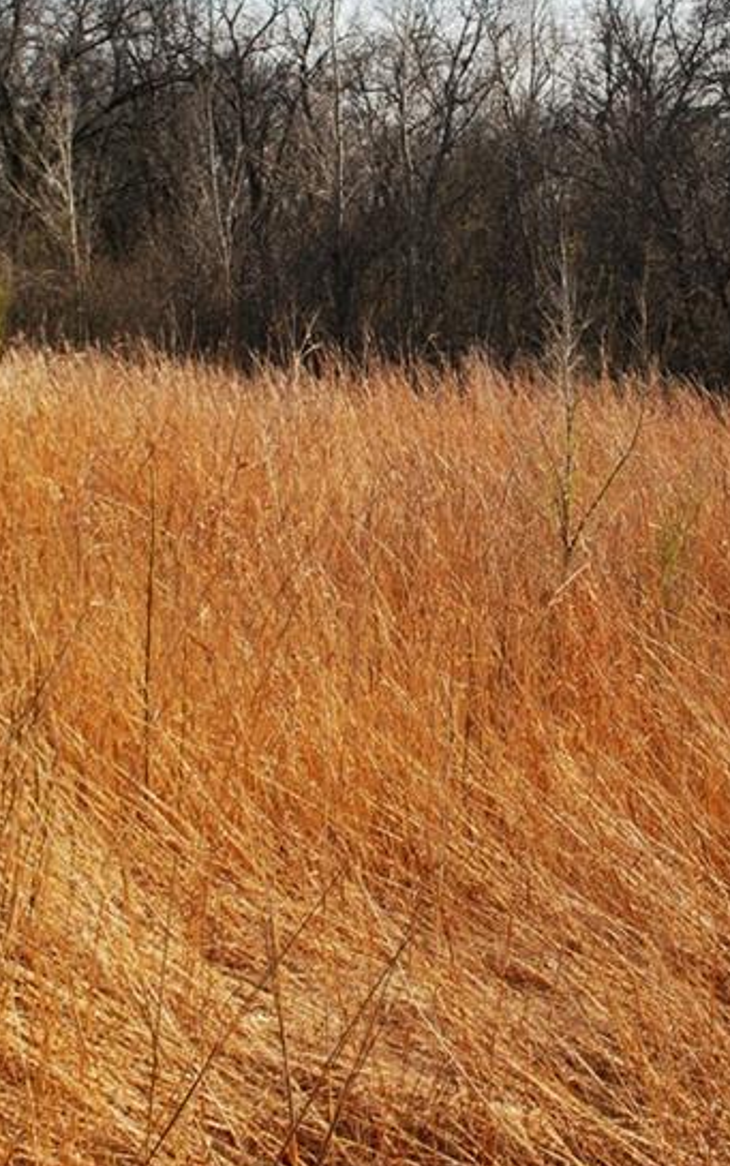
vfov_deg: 29.7
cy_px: 484
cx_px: 539
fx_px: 2195
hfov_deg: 18.8
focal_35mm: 69
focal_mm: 24
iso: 400
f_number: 8
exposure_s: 1/1000
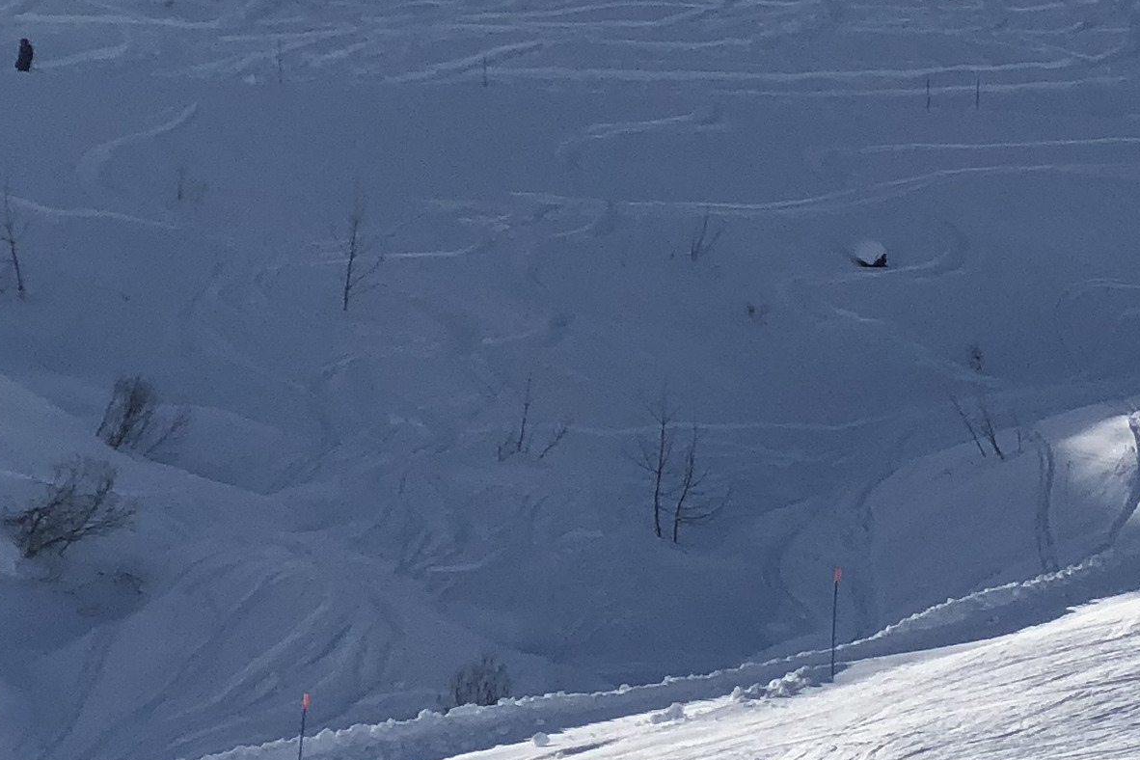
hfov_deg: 10.8
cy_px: 1072
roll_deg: -1.6
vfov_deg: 7.4
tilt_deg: +4.2
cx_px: 1721
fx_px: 5795
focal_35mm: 183
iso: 16
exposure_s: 1/2288
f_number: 2.4
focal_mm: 6
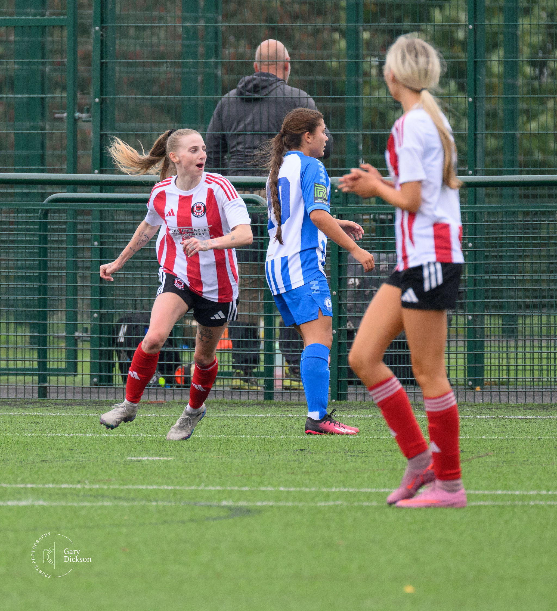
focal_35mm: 846
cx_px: 153
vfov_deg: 2.2
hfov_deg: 2.0
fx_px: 16179
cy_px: 257
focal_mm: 350
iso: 1250
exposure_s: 1/1250
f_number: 5.3
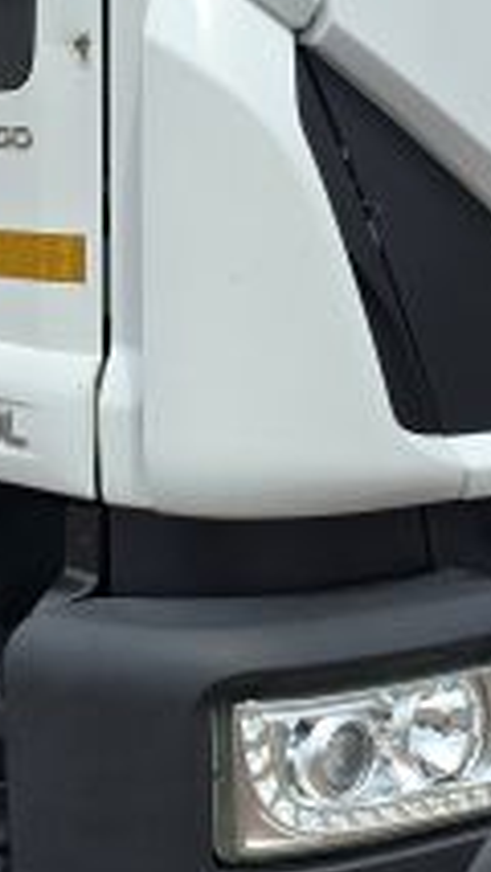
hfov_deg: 12.8
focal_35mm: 94
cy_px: 111
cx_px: 65
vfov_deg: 22.2
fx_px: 2173
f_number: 1.7
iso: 12
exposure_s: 1/771
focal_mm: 6.3
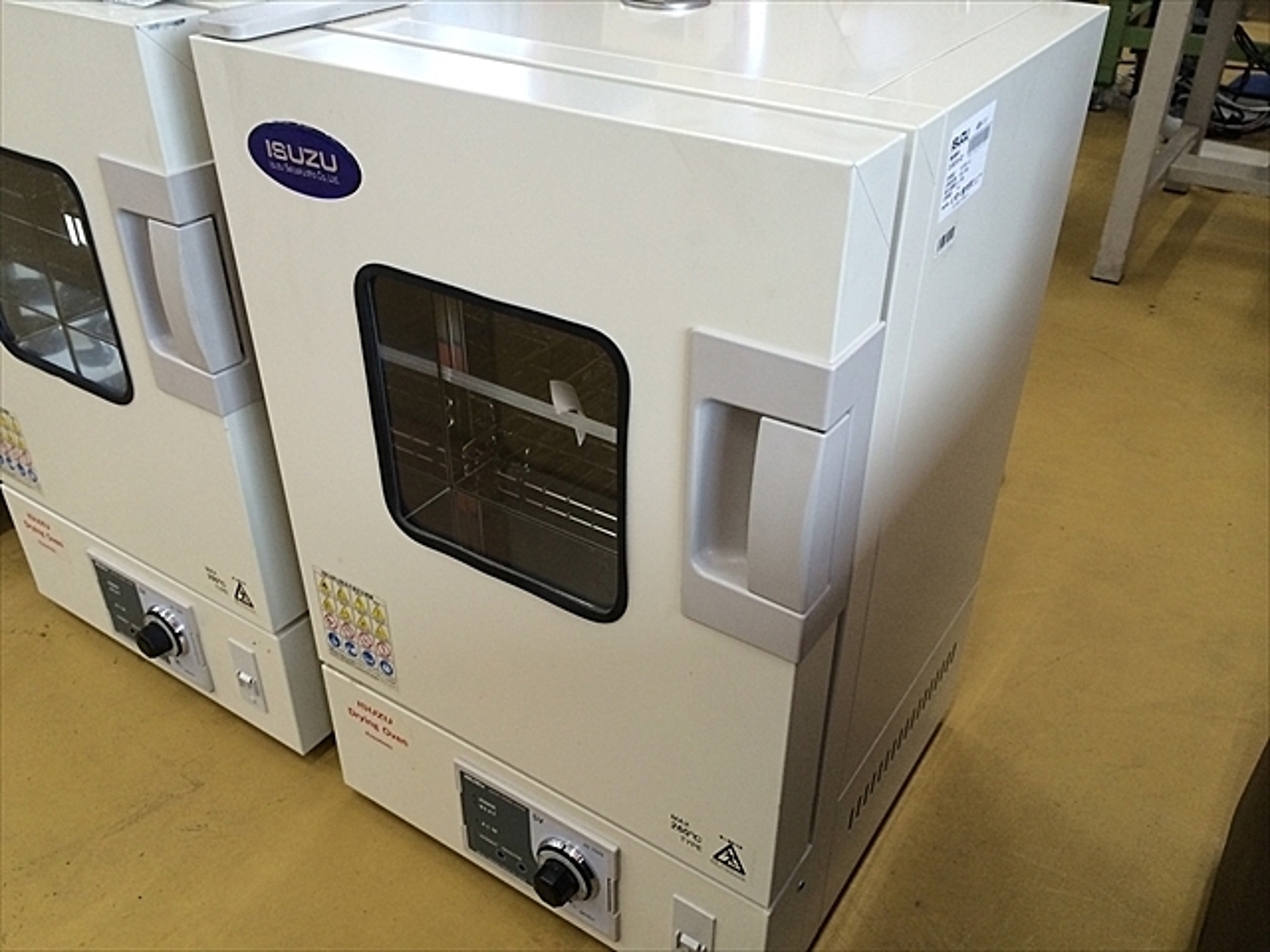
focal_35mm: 30
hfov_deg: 60.0
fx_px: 1101
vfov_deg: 46.8
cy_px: 476
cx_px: 635
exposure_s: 1/30
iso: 64
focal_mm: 4.12
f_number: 2.2
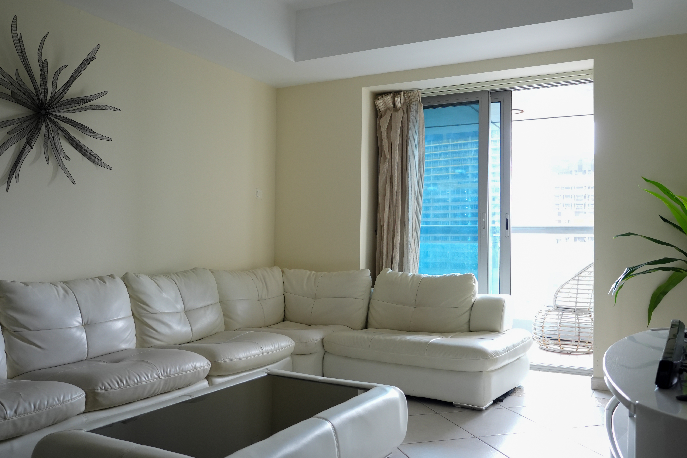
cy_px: 229
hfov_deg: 61.9
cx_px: 344
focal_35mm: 30
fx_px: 572
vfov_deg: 43.6
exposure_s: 1/90
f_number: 3.5
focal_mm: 20
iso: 1000
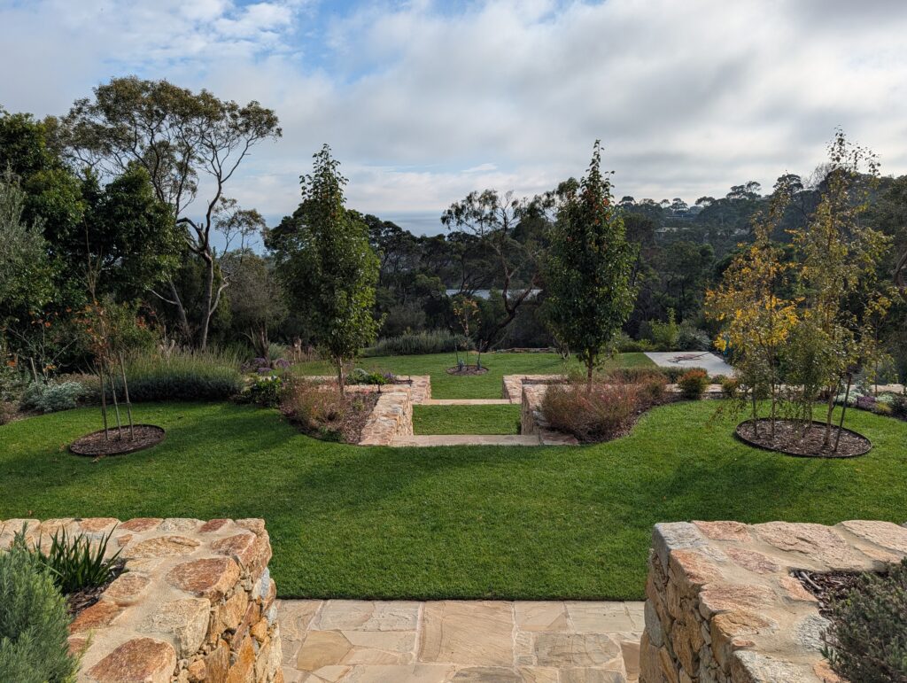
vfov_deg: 56.9
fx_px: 630
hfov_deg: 71.5
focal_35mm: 24
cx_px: 454
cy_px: 342
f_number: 1.68
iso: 18
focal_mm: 6.9
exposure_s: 1/1610
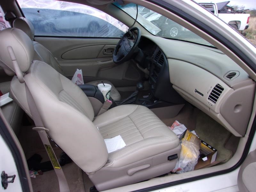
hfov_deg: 65.3
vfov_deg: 51.4
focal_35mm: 27
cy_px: 96
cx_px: 128
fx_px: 200
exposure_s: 1/160
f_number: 3
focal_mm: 4.9
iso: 80
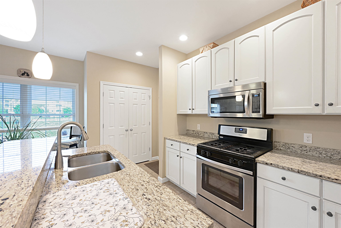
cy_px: 114
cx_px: 170
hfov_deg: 104.3
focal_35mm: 14
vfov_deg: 81.2
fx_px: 133
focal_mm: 14
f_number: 14
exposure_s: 1/8
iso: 4000
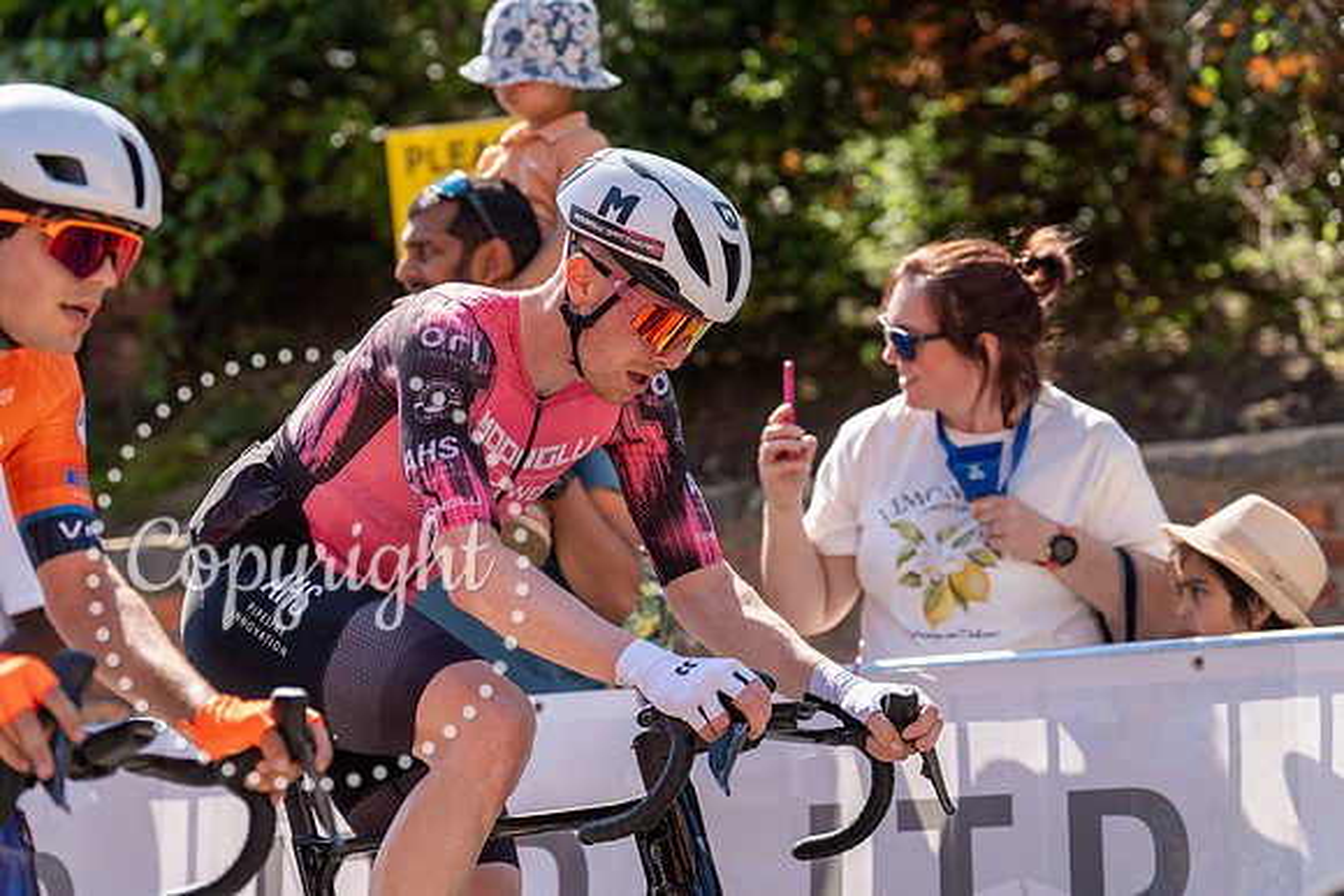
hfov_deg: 16.6
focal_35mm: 123
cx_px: 672
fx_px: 4593
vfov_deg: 11.2
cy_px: 448
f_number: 3.5
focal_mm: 123
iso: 200
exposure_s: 1/1000
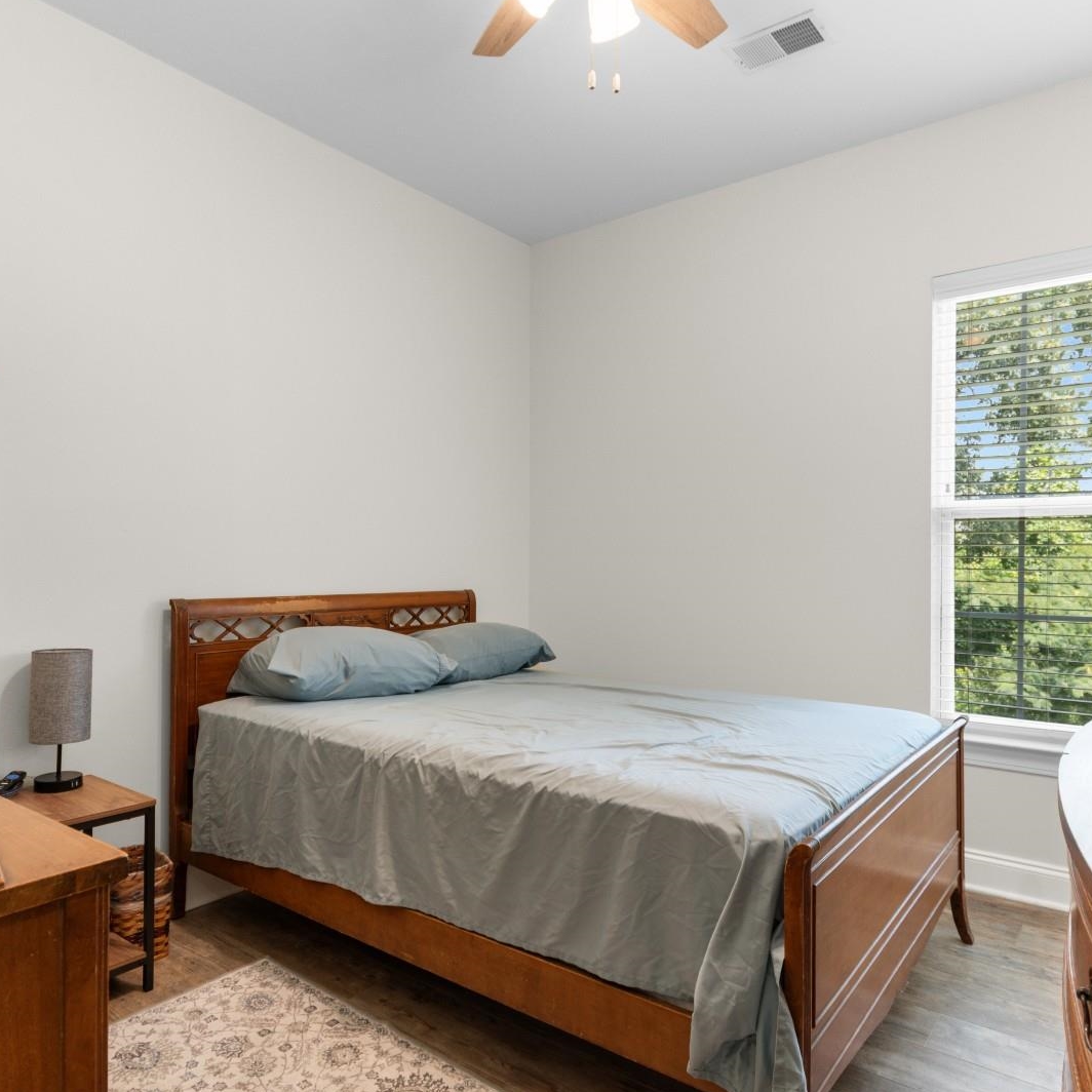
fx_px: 785
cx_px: 507
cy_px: 542
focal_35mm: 22
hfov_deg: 69.5
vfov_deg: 69.6
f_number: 4.8
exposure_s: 1/5
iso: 100
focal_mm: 11.5
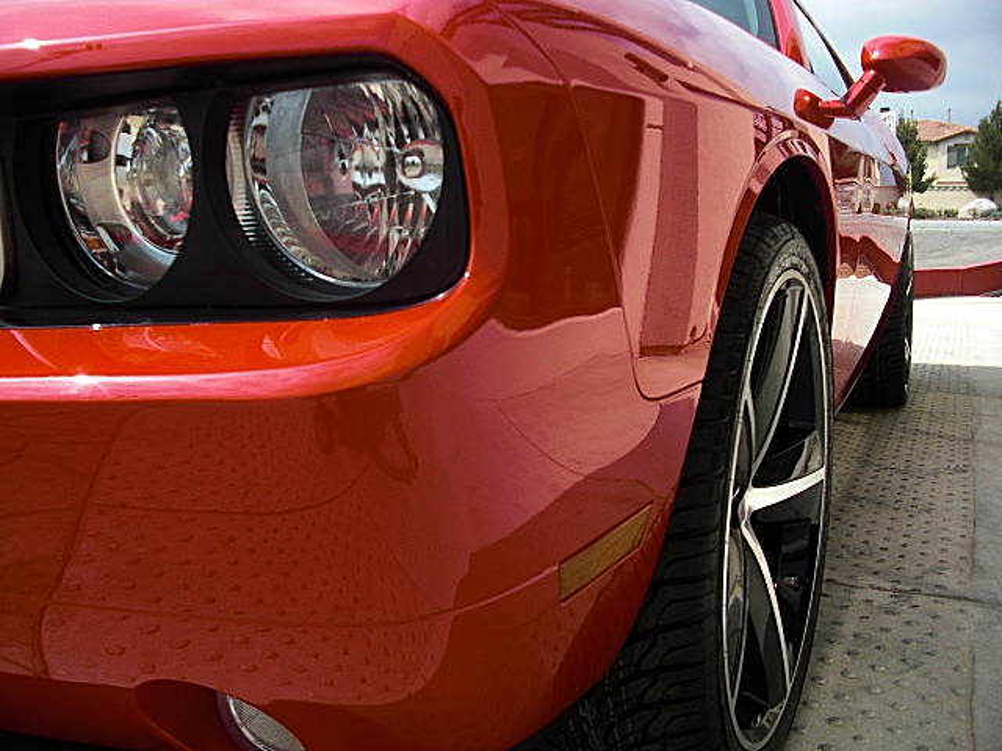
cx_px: 501
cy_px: 376
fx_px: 1042
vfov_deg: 39.7
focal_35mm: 36
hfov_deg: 51.4
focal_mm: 6.3
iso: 50
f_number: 2.8
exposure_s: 1/640
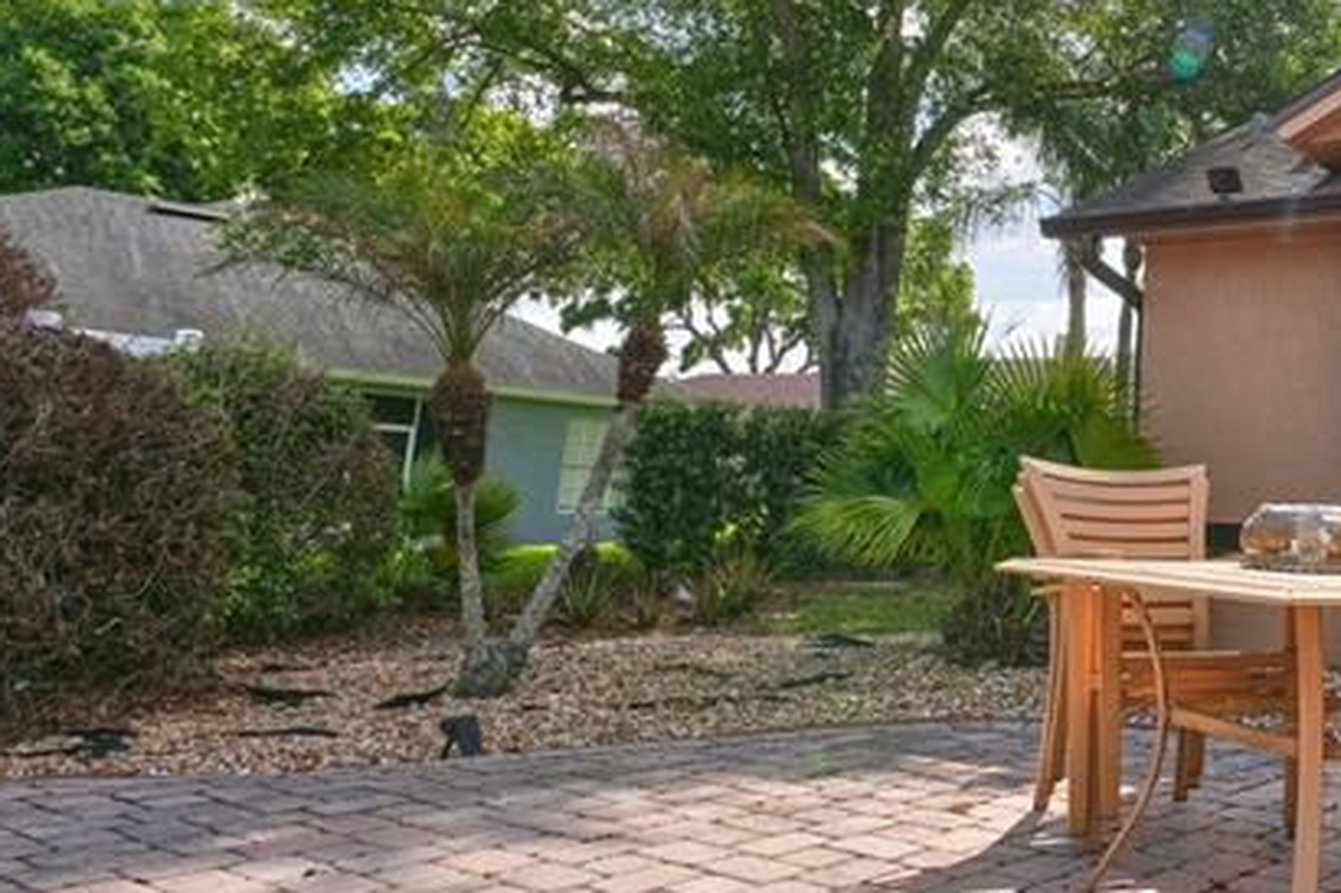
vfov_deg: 36.9
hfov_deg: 50.5
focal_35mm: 35
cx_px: 1109
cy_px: 216
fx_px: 1303
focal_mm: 14
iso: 100
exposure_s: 1/250
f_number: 9
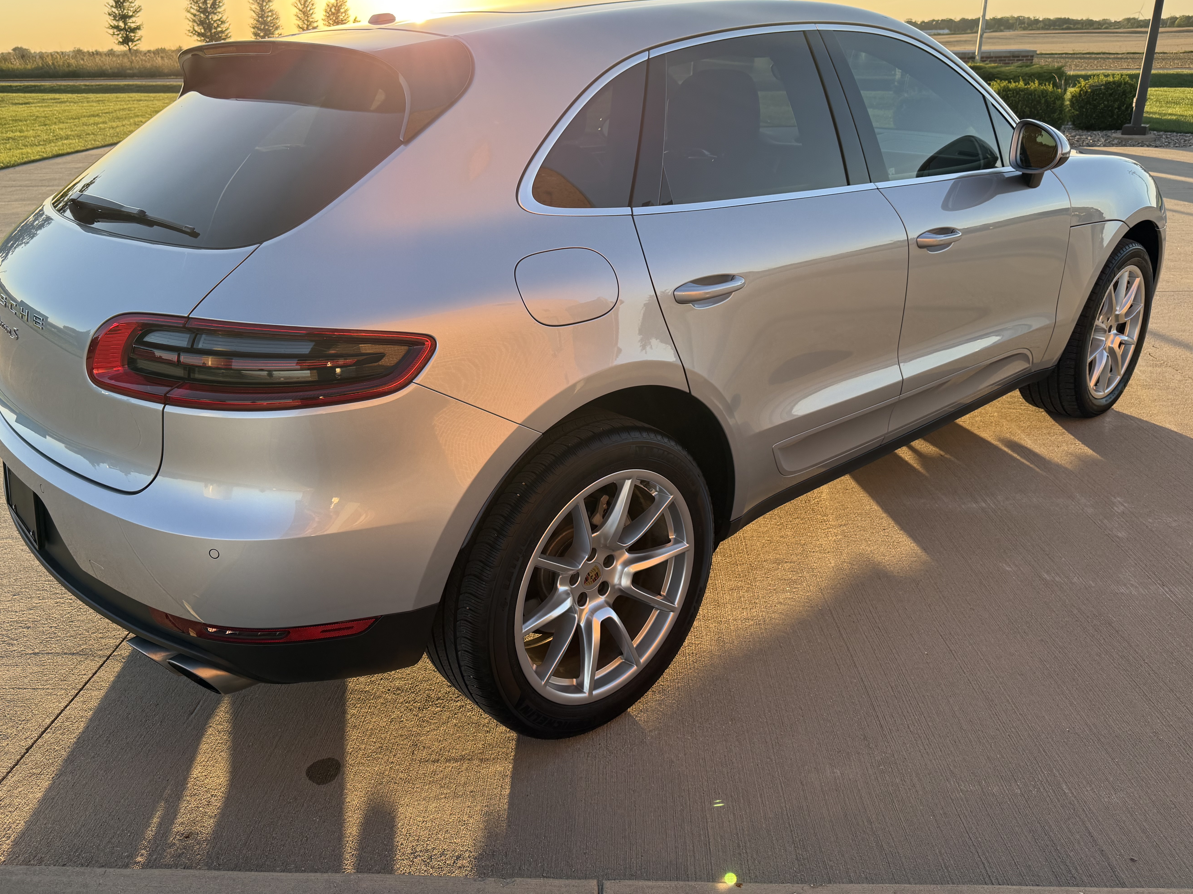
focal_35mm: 26
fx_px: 896
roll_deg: +2.1
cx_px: 571
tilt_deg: -21.6
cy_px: 413
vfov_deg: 53.0
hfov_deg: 67.3
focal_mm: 6.76
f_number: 1.78
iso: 100
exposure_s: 1/1122
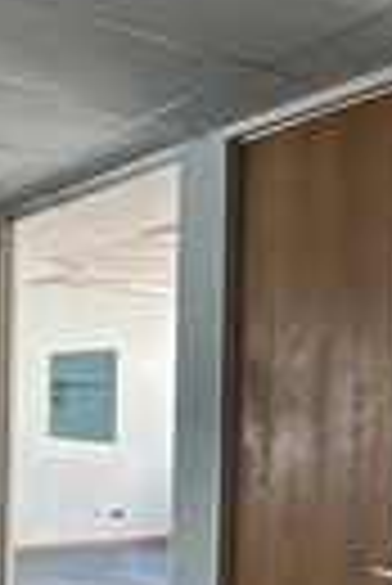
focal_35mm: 56
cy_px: 412
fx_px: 912
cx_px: 104
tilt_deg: -4.0
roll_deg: -2.7
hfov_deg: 24.0
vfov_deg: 35.1
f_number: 2.2
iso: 125
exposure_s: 1/99
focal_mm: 2.22
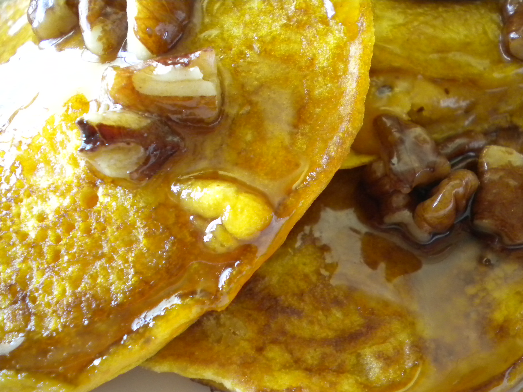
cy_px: 218
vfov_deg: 31.5
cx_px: 273
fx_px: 695
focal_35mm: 46
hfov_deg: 41.2
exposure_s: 1/27.1
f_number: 3.5
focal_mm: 7.4
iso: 400
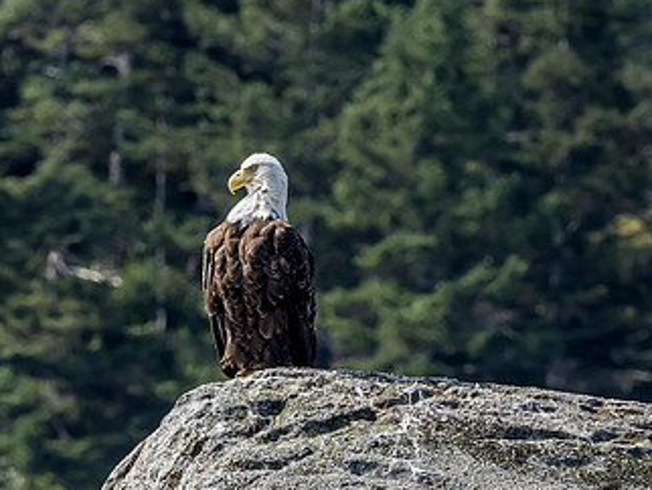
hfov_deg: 1.3
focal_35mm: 1545
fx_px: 29122
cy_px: 173
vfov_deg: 1.0
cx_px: 338
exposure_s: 1/320
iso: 400
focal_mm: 300
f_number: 8
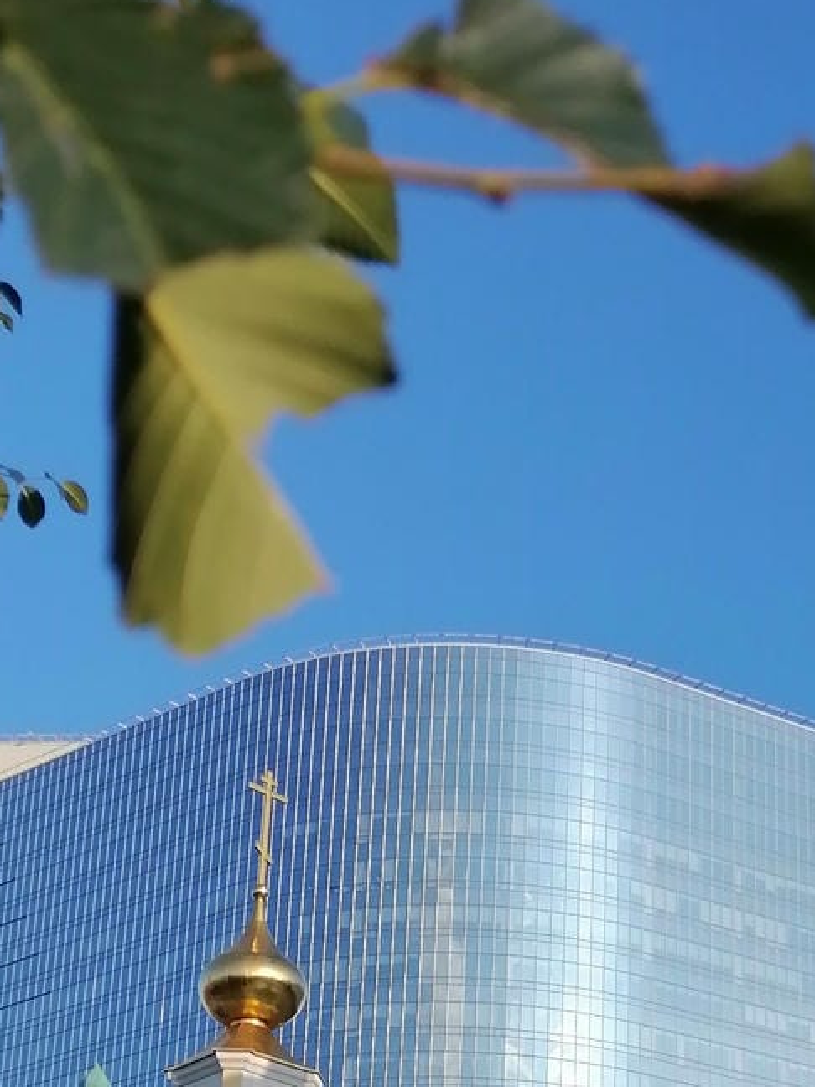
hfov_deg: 18.2
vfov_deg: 23.7
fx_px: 2511
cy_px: 983
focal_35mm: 80
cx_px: 704
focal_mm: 5.4
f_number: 1.8
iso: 50
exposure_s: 1/1429
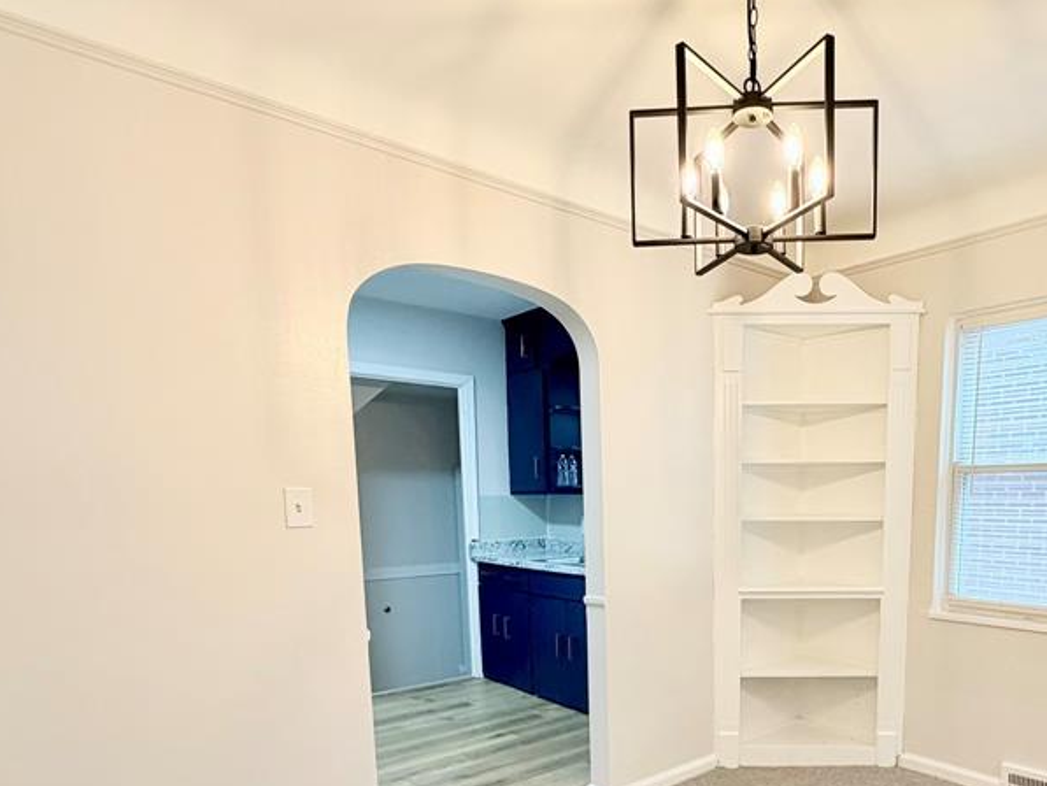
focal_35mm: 24
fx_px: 726
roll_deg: +0.5
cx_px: 696
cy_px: 600
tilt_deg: -8.6
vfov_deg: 53.9
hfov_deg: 69.6
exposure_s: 1/120
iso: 250
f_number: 2.2
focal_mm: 2.22
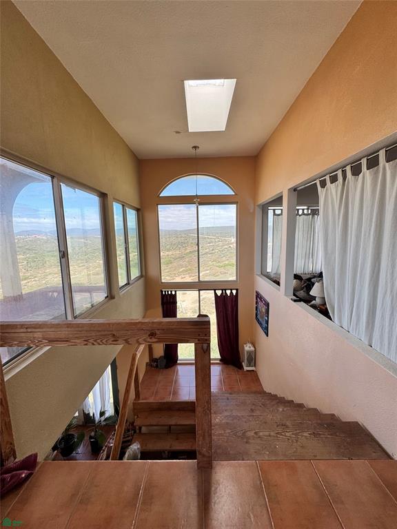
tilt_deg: -8.1
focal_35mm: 14
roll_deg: +1.2
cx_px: 198
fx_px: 214
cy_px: 264
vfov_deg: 102.1
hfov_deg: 85.7
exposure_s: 1/445
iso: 40
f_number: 2.2
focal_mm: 2.22
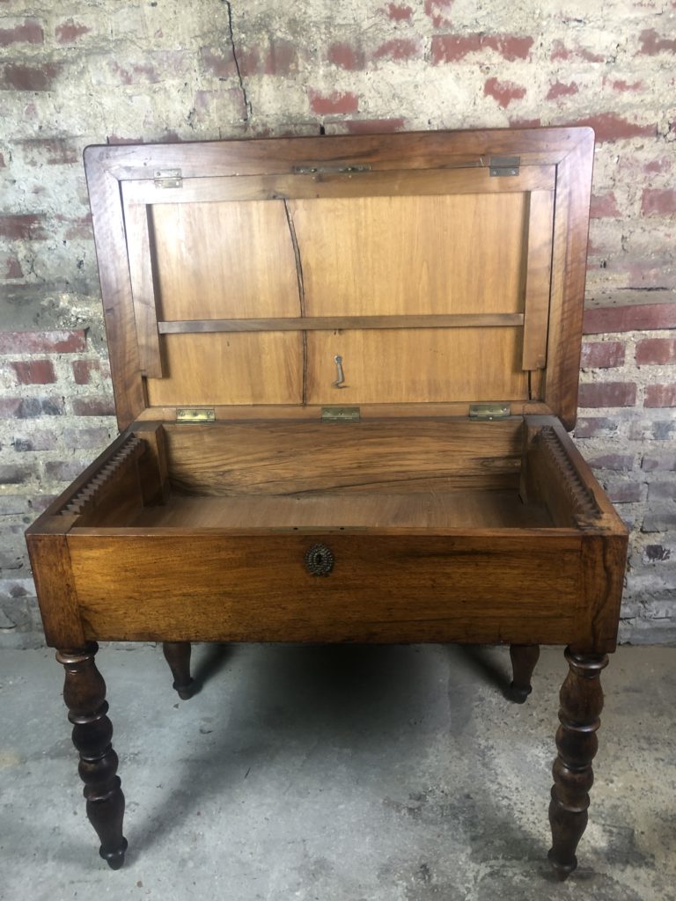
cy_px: 450
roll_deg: +2.0
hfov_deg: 49.7
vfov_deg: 63.4
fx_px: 729
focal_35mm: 28
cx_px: 338
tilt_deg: -20.5
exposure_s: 1/17
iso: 50
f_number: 1.8
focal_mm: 4
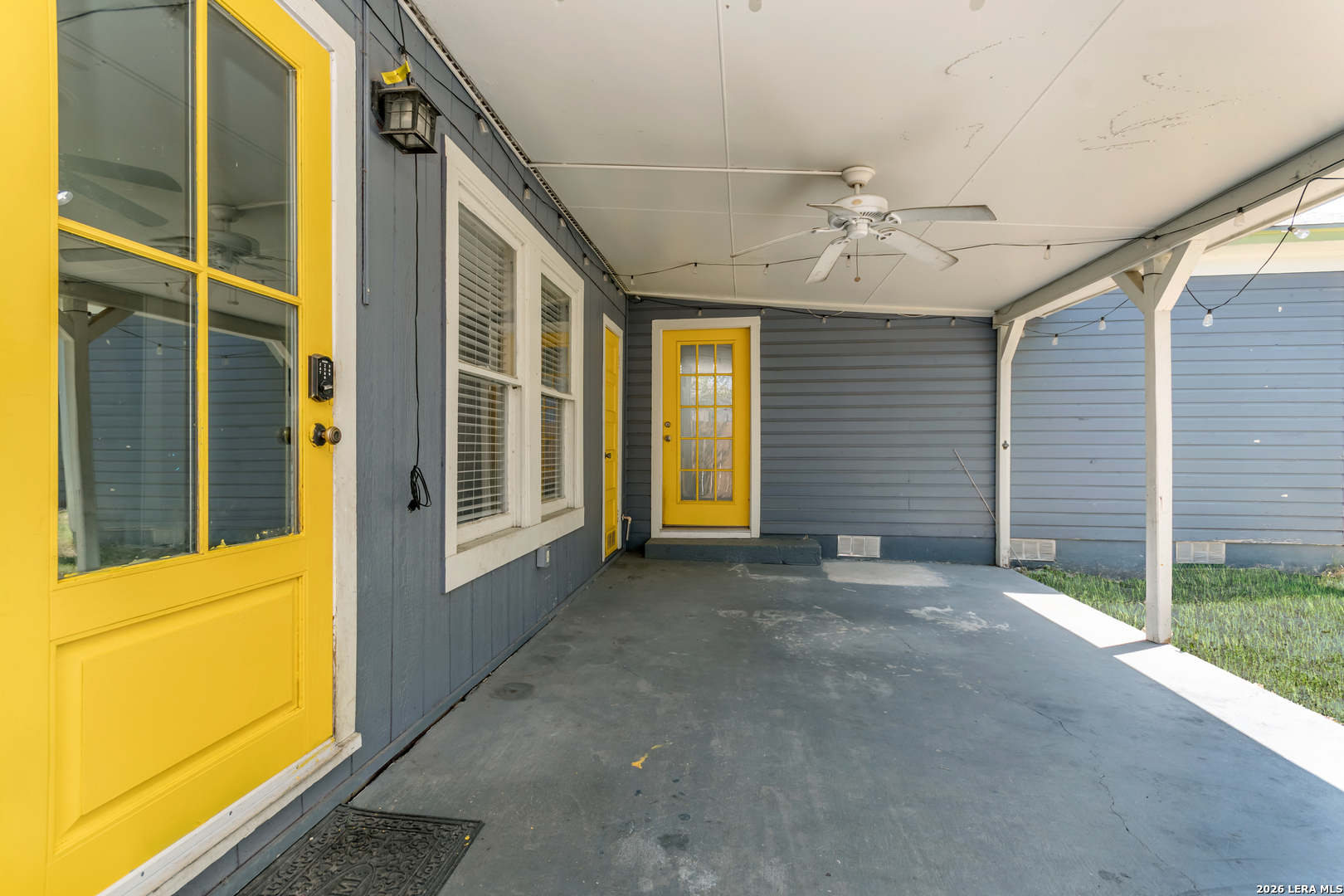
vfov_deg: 77.3
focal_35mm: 15
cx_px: 672
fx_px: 560
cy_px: 448
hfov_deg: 100.4
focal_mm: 10
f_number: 8
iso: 250
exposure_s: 1/30
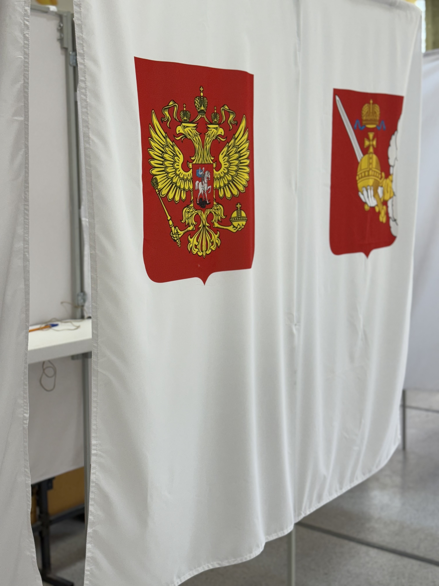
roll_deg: +0.1
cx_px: 220
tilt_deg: -7.4
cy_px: 293
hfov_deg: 30.3
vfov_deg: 39.7
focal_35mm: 48
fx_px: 812
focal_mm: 6.76
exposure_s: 1/100
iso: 80
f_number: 1.78
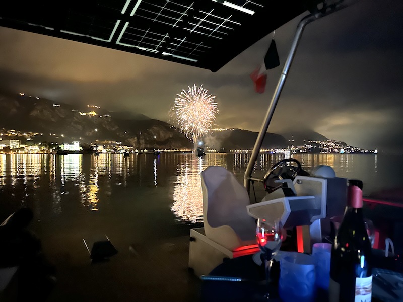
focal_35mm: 24
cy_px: 151
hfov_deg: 71.6
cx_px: 202
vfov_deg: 56.8
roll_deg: +0.3
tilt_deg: +0.9
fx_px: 279
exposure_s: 1/9
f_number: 1.78
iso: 5000
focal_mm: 6.86
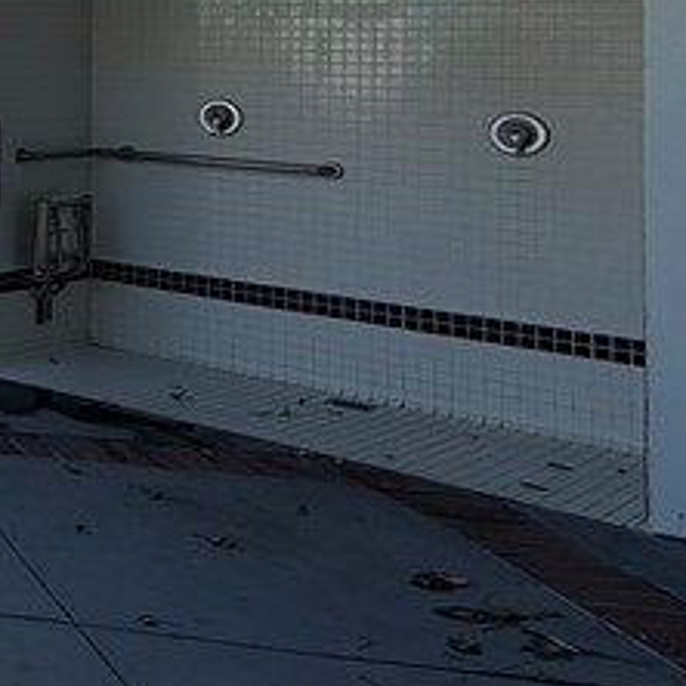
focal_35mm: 57
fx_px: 1278
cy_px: 15
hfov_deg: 18.0
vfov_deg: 28.4
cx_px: -742
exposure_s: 1/760
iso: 40
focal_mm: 2.22
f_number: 2.2
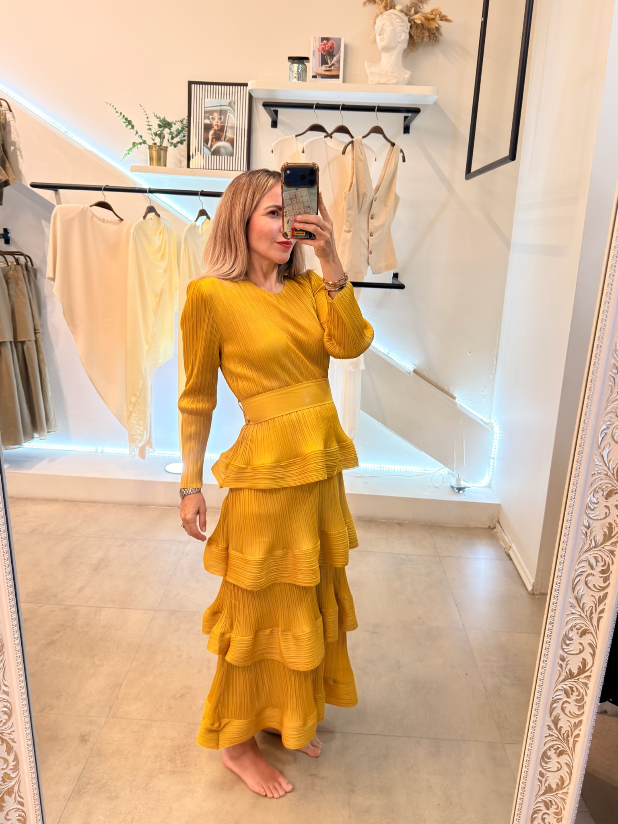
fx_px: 667
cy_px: 412
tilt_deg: -23.2
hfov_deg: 49.7
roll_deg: -2.5
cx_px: 309
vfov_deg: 63.4
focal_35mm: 28
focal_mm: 6.76
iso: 160
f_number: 1.78
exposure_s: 1/60
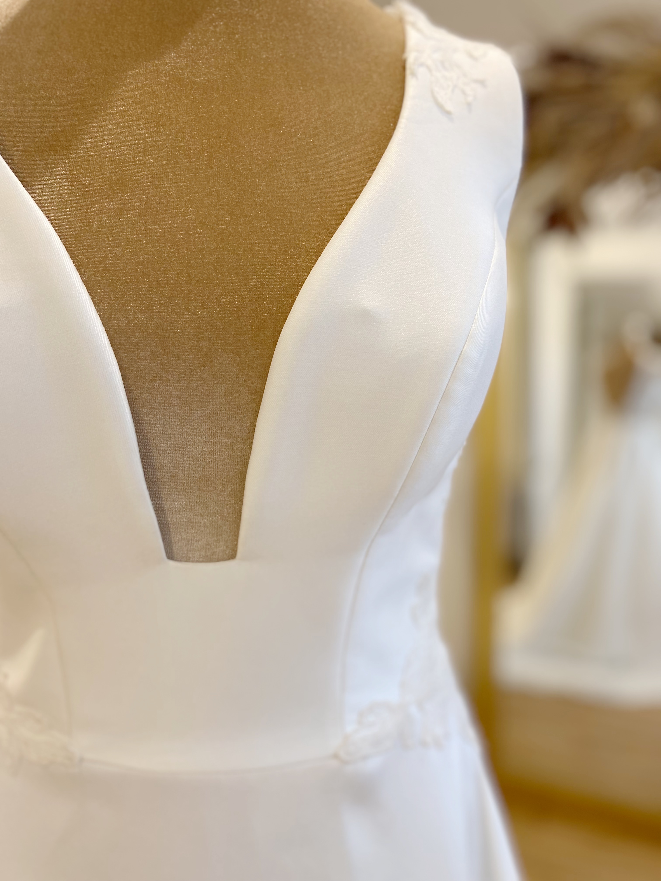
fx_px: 662
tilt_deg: -3.2
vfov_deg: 67.3
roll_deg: +0.6
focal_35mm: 26
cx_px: 330
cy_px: 440
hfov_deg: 53.1
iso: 64
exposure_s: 1/50
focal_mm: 4.25
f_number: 1.8
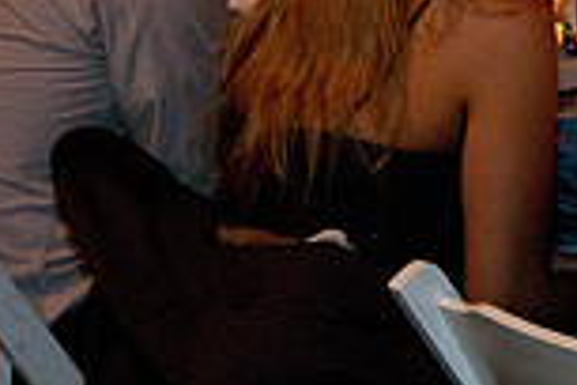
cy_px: -60
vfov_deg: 6.9
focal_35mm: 199
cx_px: 1048
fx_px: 3188
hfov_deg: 9.8
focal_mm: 35
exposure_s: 1/60
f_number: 2.8
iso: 400
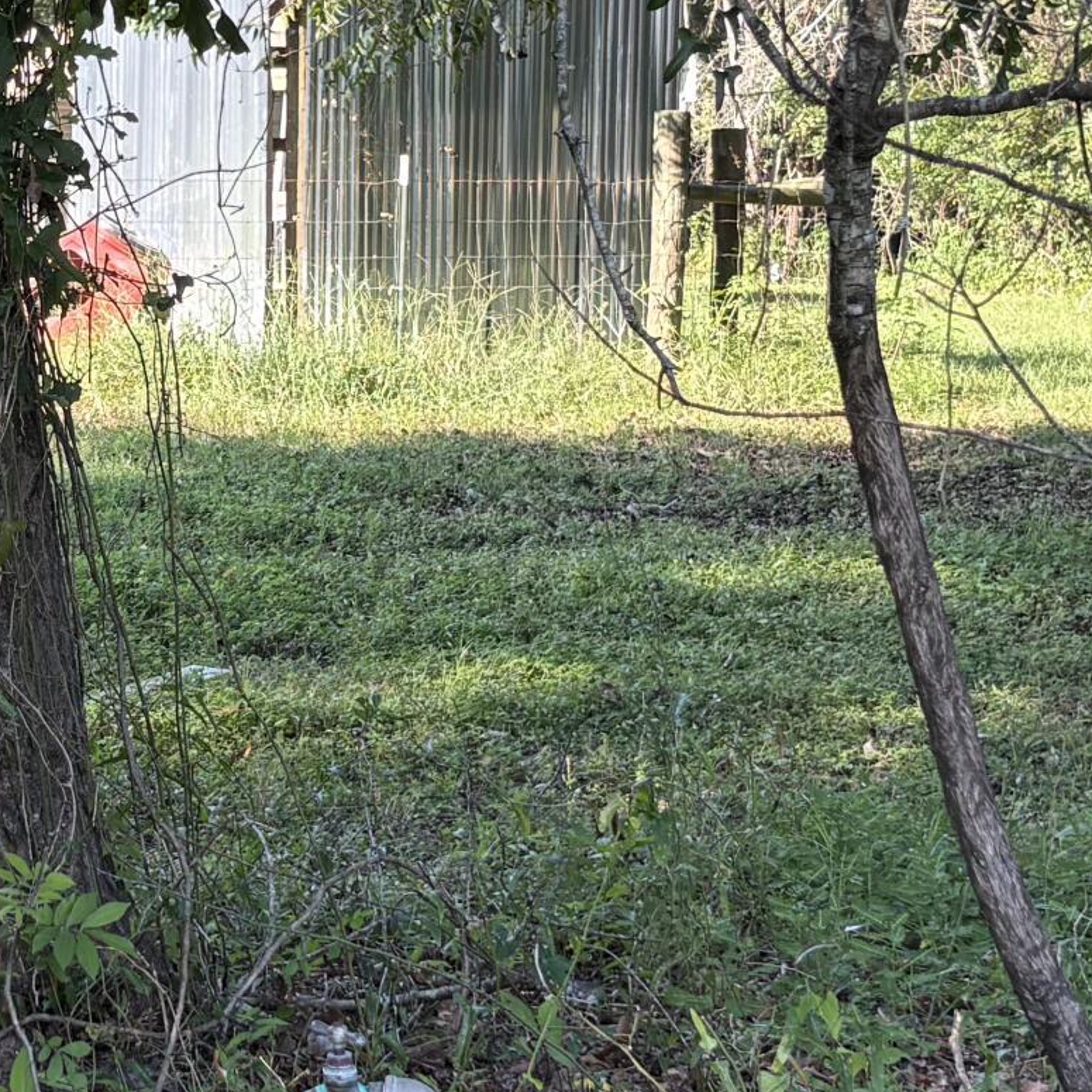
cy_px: 454
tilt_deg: -5.7
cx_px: 89
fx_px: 3176
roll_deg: -1.1
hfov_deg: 19.1
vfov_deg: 19.5
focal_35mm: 89
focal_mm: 5.96
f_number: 1.6
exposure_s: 1/365
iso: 64
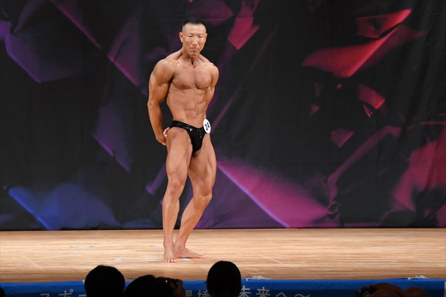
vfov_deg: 5.1
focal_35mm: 270
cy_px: 148
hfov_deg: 7.6
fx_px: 3343
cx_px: 223
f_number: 5.6
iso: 3200
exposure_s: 1/400
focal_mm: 180
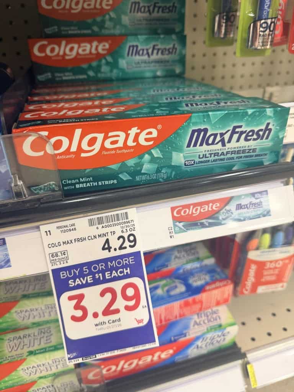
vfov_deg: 71.6
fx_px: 272
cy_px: 196
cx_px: 147
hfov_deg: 56.8
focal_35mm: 24
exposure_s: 1/60
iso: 160
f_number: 1.8
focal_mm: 6.8
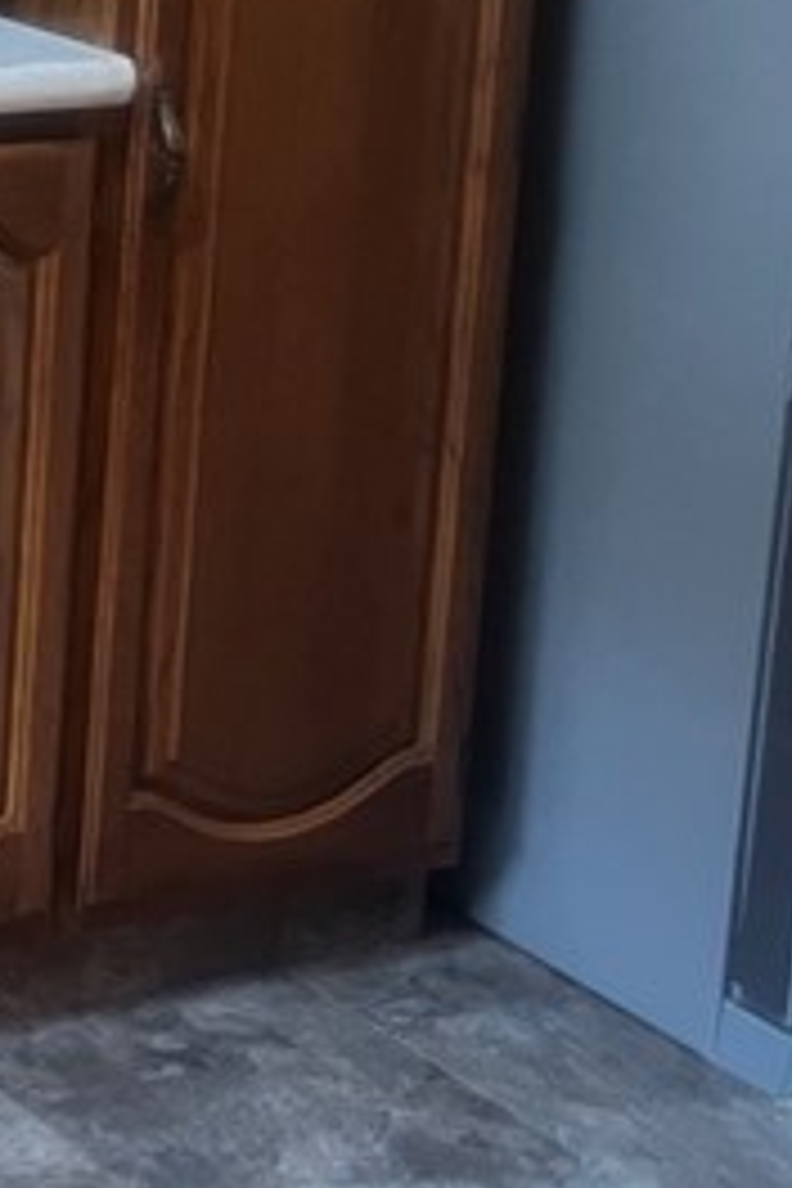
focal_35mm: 105
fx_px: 3465
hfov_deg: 11.6
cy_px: -140
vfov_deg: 18.7
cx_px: -819
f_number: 1.5
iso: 250
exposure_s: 1/60
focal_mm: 5.7
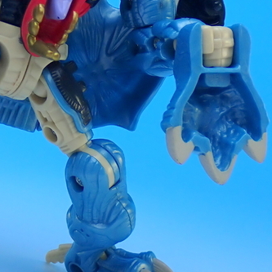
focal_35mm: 136
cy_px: 2
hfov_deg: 12.7
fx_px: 1209
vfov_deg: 12.7
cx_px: 2
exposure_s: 1/50
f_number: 3.2
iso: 100
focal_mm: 9.01
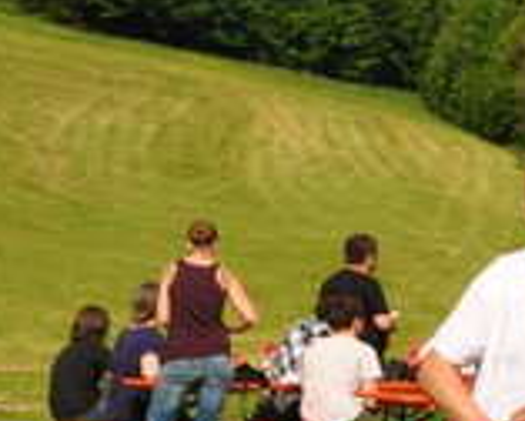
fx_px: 2645
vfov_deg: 9.1
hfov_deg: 10.2
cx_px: 1144
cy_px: 120
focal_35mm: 170
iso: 200
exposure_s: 1/200
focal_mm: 24
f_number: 14
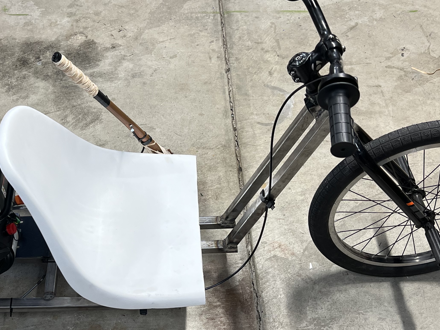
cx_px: 137
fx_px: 648
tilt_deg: -51.9
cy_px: 200
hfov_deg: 37.0
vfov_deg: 28.5
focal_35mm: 51
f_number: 1.5
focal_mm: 5.7
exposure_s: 1/120
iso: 100
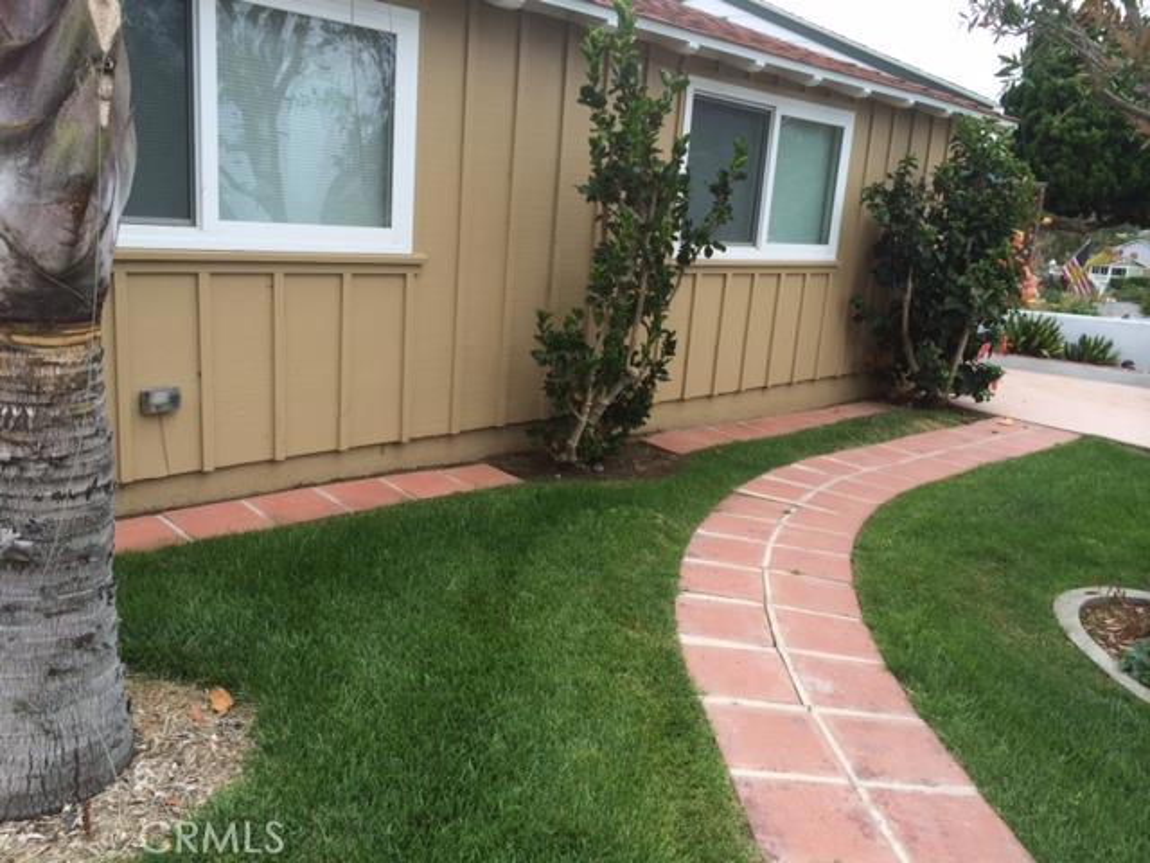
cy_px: 432
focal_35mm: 30
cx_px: 575
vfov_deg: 46.8
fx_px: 997
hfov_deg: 60.0
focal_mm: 4.12
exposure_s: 1/471
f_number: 2.2
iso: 32
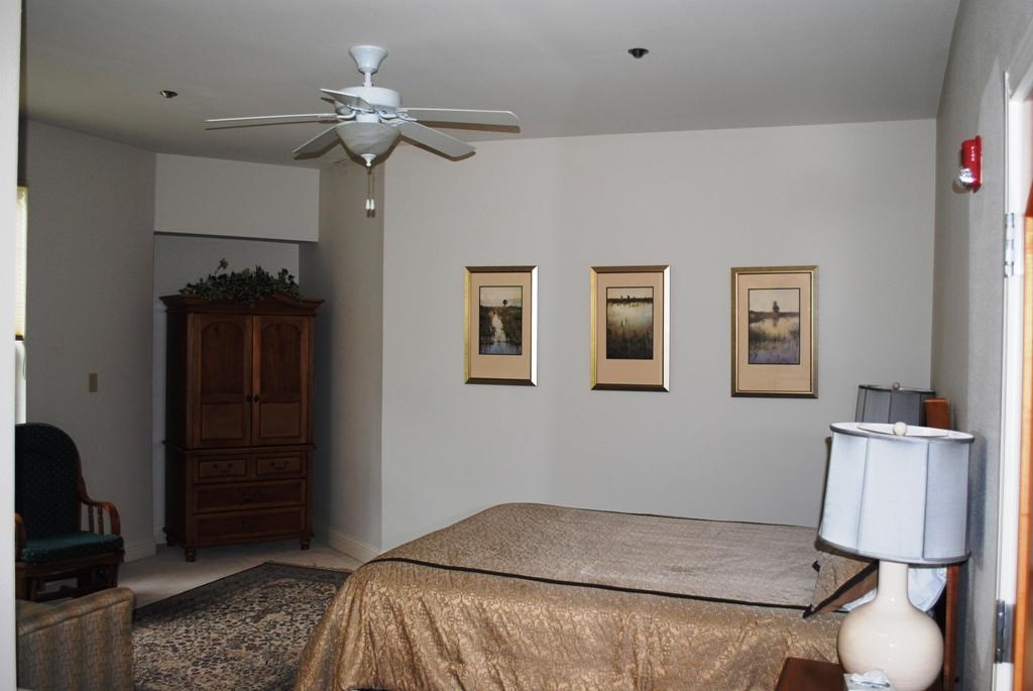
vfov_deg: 40.1
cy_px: 346
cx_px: 516
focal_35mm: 33
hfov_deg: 57.2
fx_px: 948
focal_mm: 22
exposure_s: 1/60
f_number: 3.8
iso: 200
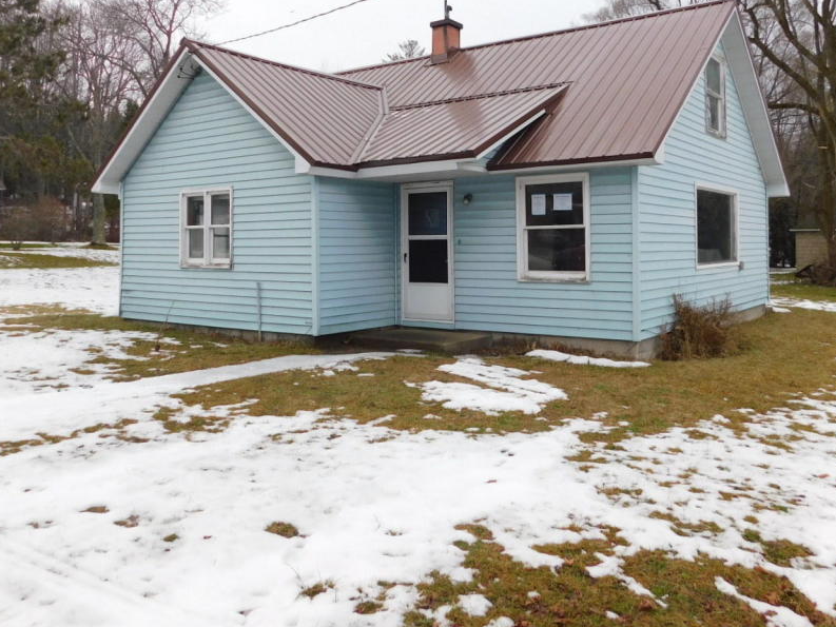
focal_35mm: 31
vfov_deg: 45.0
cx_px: 447
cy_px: 223
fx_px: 749
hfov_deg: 58.3
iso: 125
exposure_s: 1/160
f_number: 3
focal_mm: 4.1
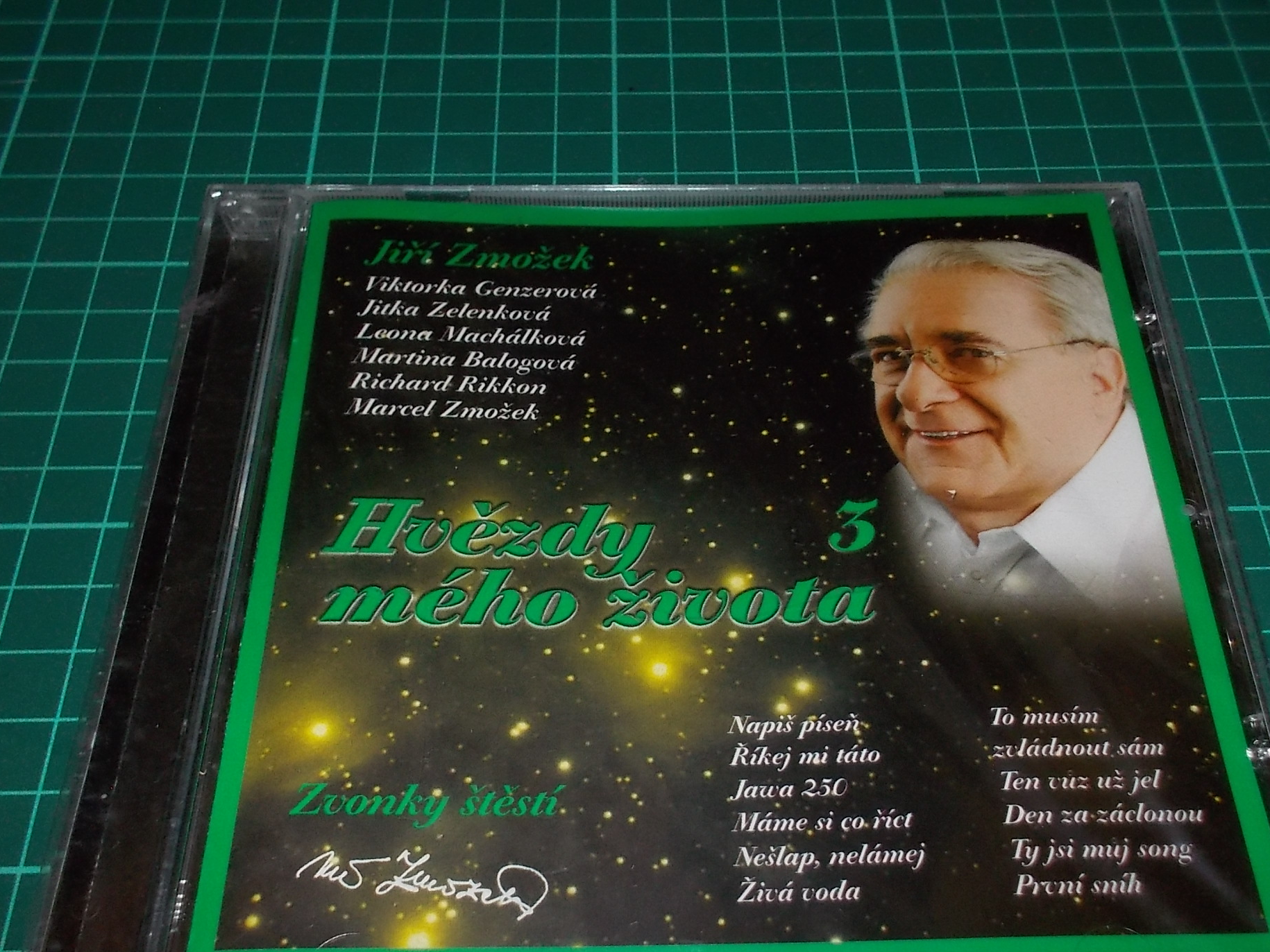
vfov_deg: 39.4
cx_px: 686
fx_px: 1321
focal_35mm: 36
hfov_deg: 51.3
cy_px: 590
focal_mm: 4.1
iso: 200
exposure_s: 1/30
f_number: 3.3
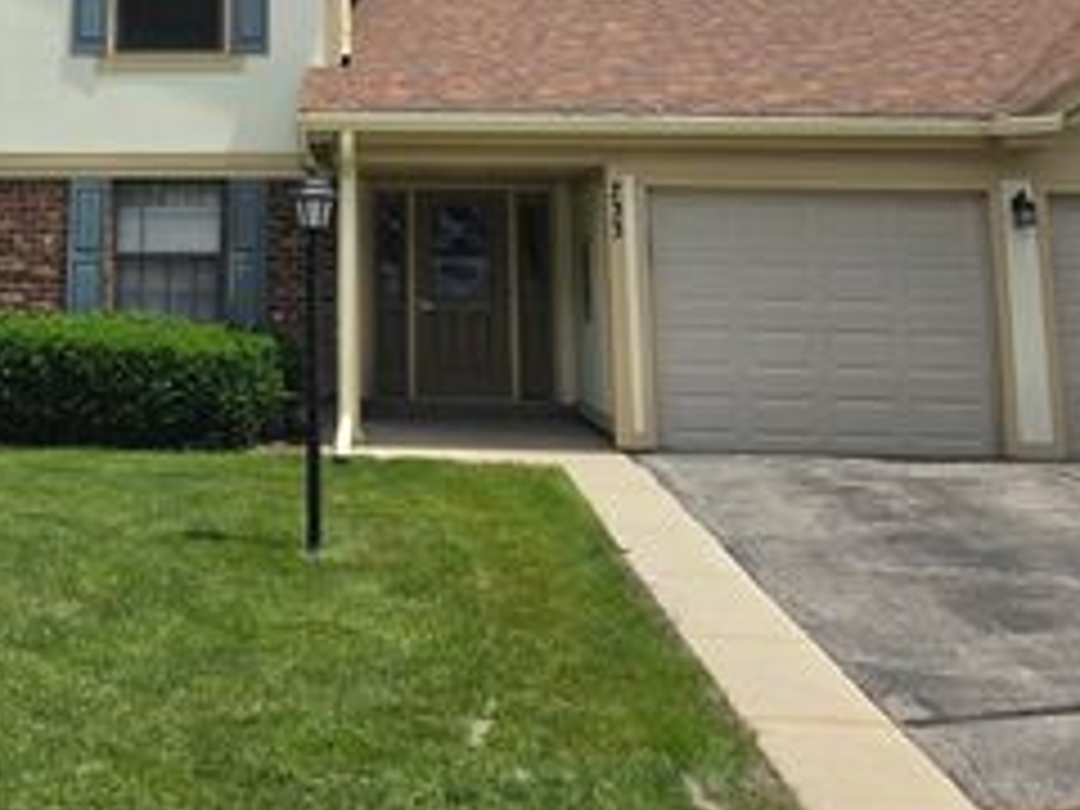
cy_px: 43
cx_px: 234
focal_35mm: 48
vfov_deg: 28.8
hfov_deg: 38.3
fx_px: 1498
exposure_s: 1/7939
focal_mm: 6.5
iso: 50
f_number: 1.4
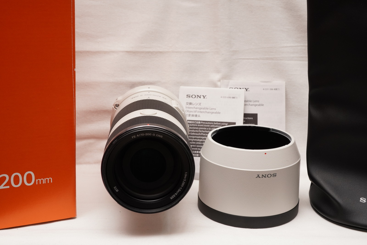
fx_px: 535
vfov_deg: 25.8
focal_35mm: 52
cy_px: 122
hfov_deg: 37.8
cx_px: 184
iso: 800
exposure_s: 1/60
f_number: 11
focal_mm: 35
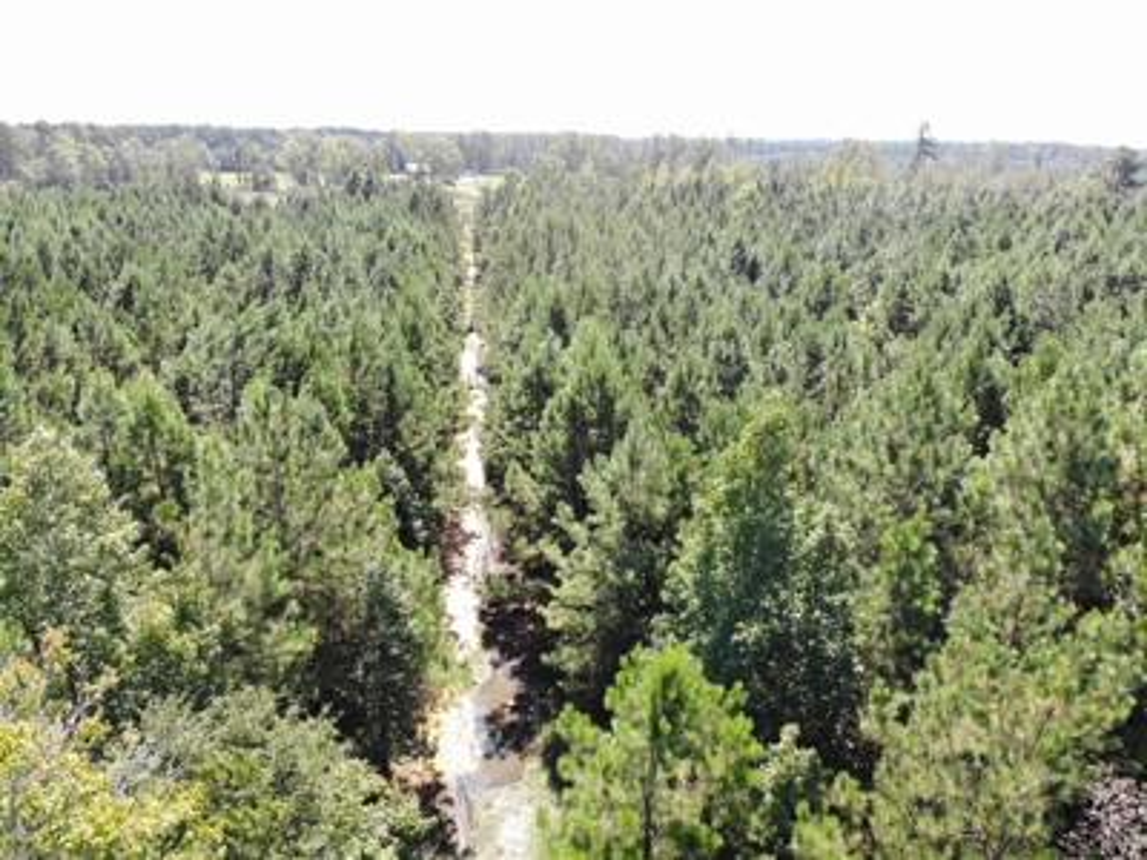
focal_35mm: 24
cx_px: 574
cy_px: 430
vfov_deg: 56.8
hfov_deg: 71.6
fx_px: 795
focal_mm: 4.5
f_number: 2.8
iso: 100
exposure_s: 1/207
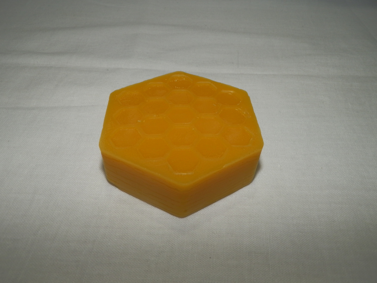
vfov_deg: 49.7
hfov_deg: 63.4
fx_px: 305
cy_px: 142
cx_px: 188
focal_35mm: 28
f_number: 7.3
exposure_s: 1/30
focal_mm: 5
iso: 100
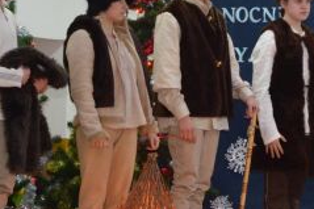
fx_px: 2031
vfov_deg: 5.9
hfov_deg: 8.8
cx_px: 321
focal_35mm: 233
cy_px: 99
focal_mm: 62
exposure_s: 1/60
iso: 2200
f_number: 5.3
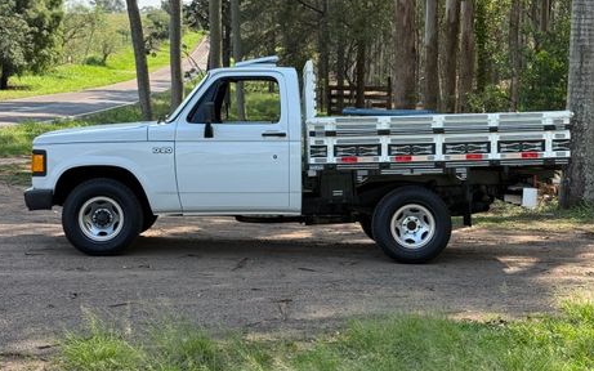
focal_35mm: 52
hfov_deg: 38.9
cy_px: 176
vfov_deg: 24.9
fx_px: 842
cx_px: 295
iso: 100
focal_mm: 6.76
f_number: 1.78
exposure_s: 1/1055
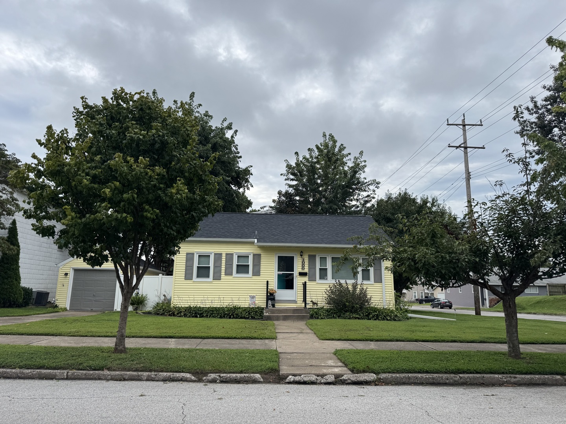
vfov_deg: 56.8
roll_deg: -0.9
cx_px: 283
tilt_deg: +10.5
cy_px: 212
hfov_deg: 71.6
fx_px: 392
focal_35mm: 24
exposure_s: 1/3247
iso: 80
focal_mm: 6.76
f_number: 1.78
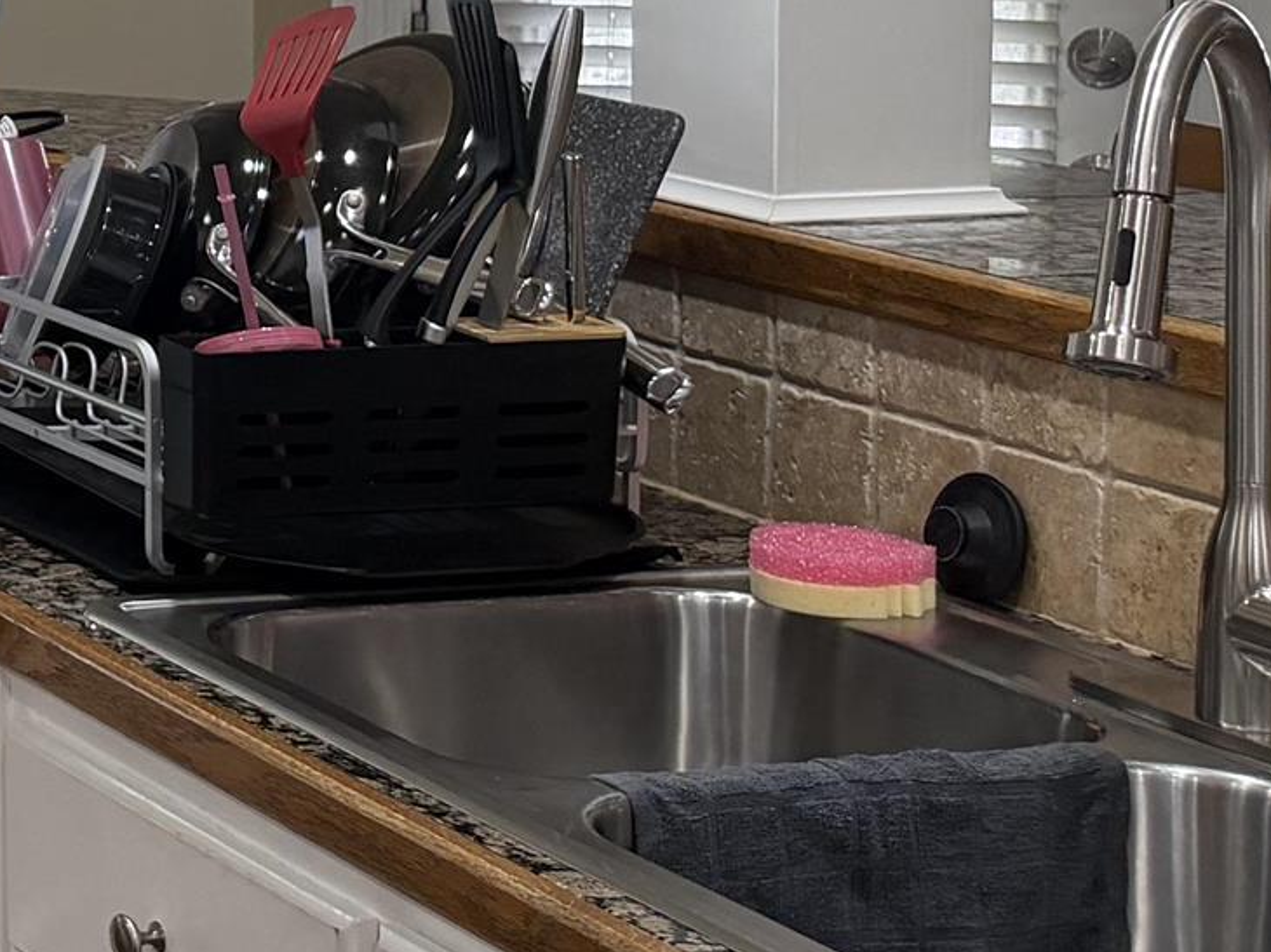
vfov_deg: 14.2
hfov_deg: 15.7
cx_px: -1212
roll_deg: +0.9
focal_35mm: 101
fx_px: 3707
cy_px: -184
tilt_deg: -2.4
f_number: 1.78
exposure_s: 1/120
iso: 160
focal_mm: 6.76
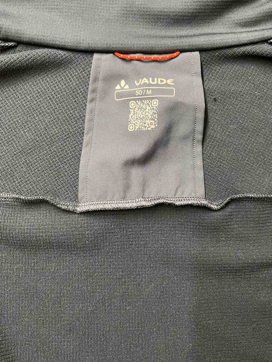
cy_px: 167
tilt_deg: -86.1
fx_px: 304
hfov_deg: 48.2
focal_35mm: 29
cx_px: 140
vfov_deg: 61.6
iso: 400
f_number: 1.6
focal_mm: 5.1
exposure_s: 1/33
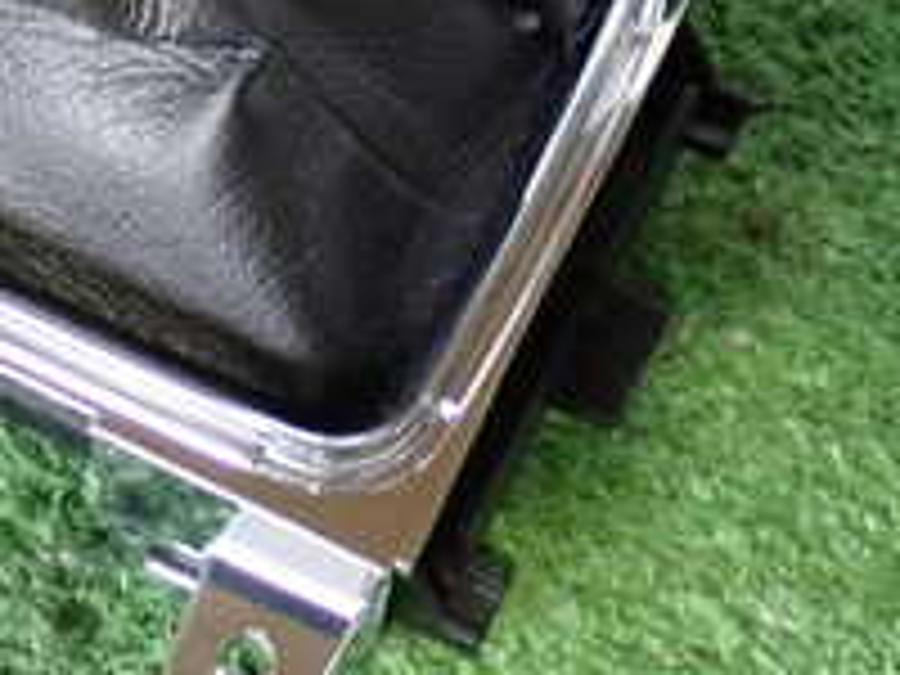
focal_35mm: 132
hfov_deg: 14.6
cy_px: -184
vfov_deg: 11.0
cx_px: -90
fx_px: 3432
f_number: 2.9
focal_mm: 7.84
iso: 800
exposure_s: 1/25
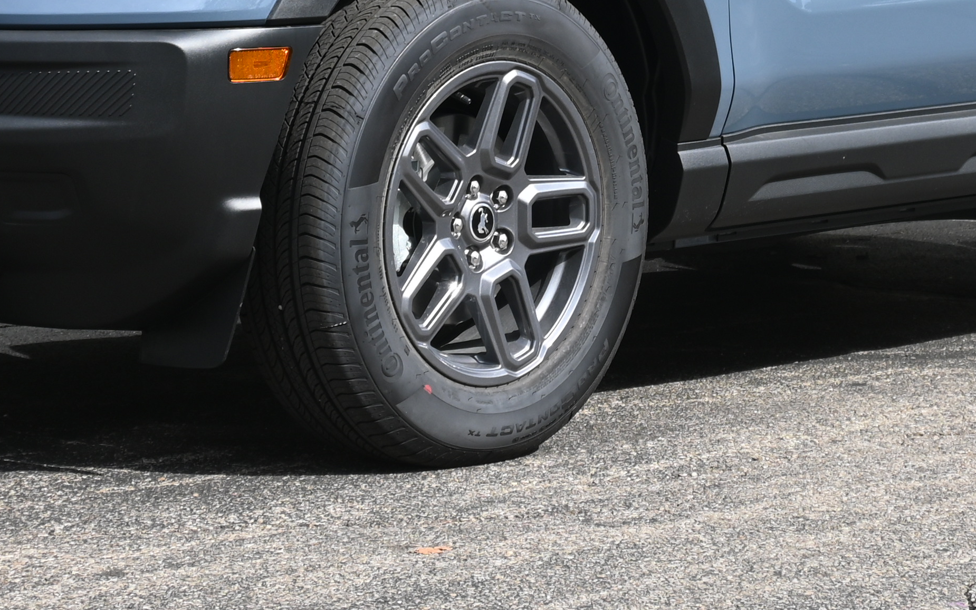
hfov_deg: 14.9
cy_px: -90
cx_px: 501
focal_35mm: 140
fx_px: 3733
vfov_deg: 9.2
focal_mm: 30.5
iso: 100
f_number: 6.3
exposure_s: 1/320
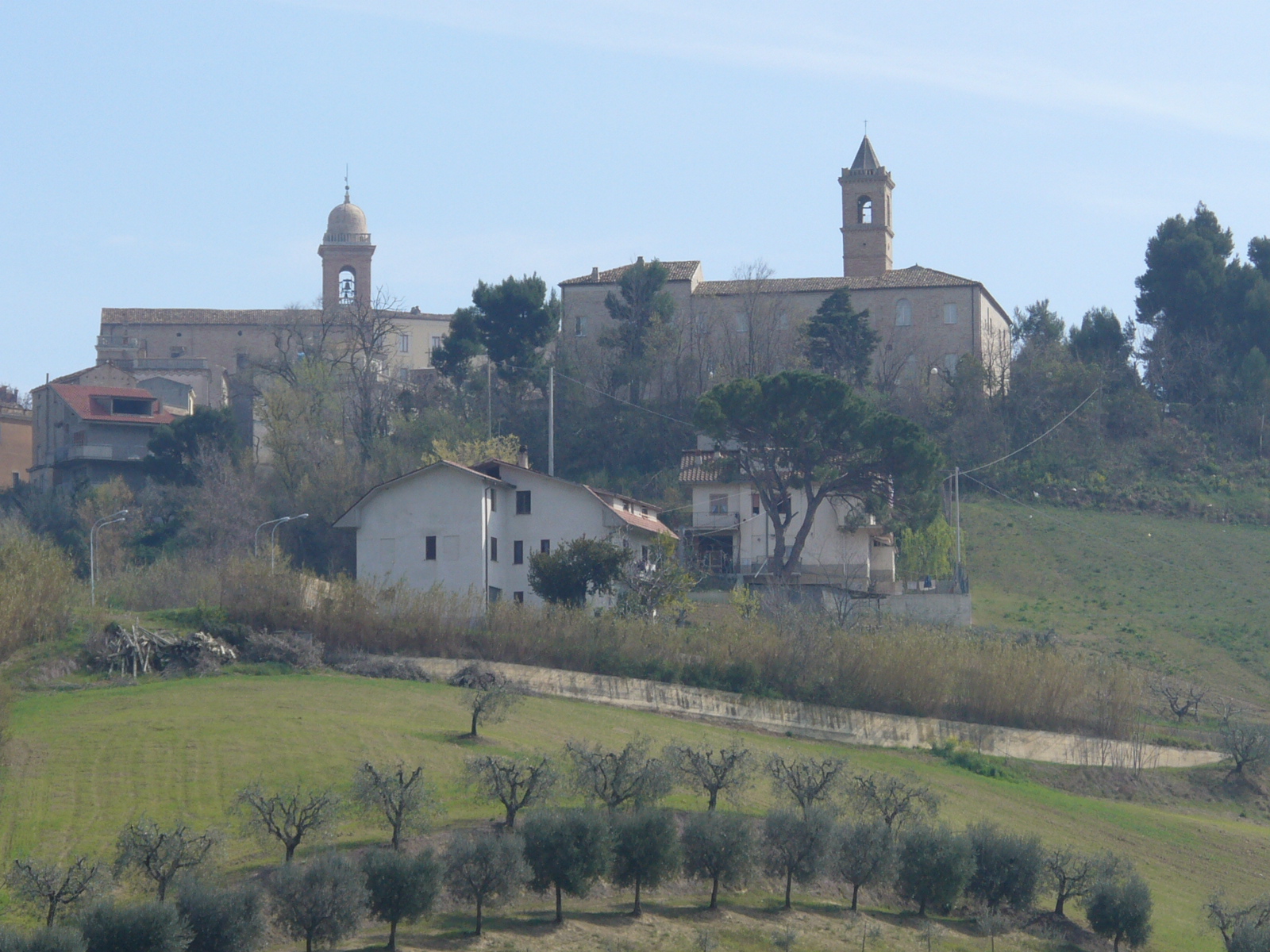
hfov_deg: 11.5
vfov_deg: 8.6
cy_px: 476
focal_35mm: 172
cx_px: 635
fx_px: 6310
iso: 80
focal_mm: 22.7
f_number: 3.8
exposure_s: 1/800
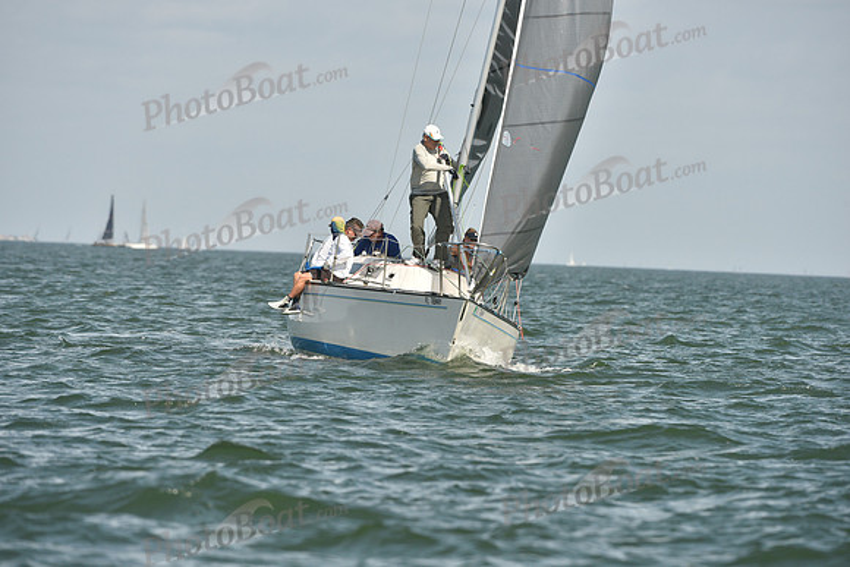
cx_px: 425
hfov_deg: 5.2
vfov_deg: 3.4
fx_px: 9446
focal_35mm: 400
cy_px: 284
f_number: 8
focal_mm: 400
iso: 400
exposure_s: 1/1250
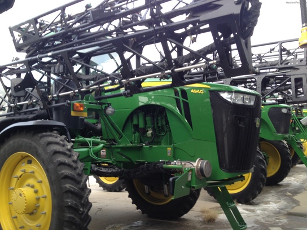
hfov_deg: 52.6
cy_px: 115
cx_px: 154
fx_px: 310
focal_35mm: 35
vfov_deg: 40.7
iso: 64
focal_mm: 4.28
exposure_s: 1/120
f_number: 2.4
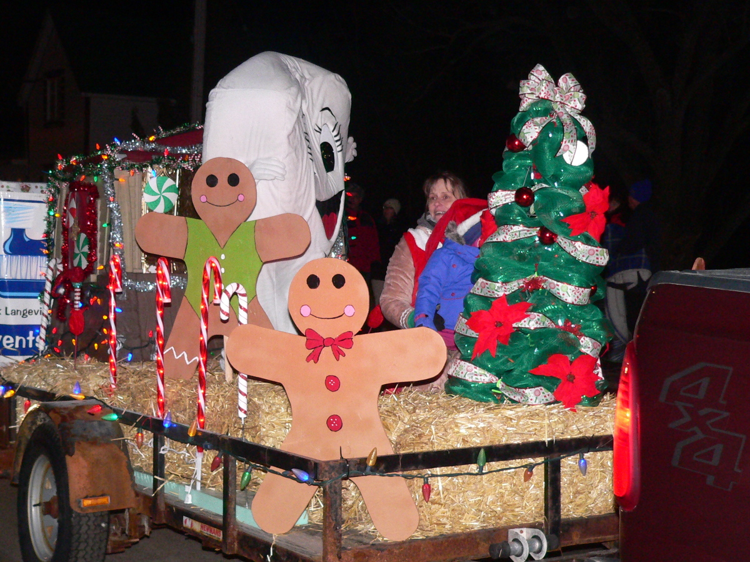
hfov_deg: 31.7
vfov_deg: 24.0
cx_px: 375
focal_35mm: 61
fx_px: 1322
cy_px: 281
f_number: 2.8
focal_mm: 10.1
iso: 400
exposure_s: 1/60
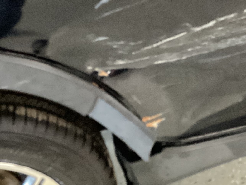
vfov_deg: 18.6
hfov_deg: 24.7
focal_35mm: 79
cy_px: 48
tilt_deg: -38.9
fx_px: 561
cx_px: 147
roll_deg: +4.3
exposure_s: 1/20
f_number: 2.4
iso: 640
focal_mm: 3.3
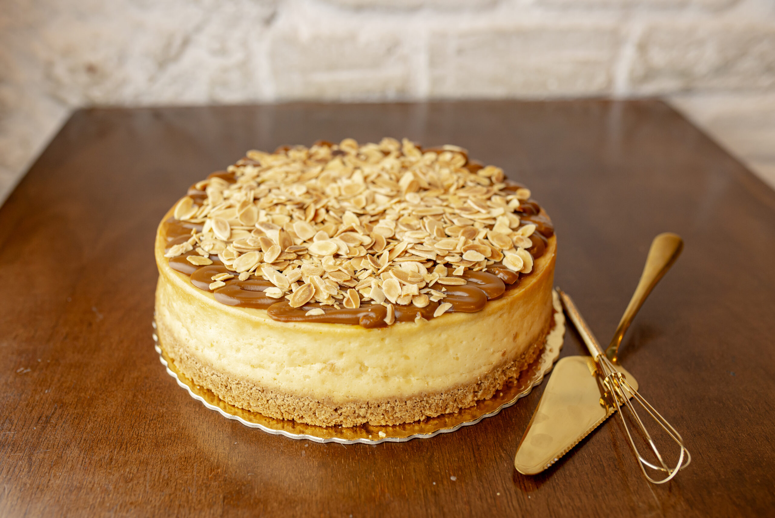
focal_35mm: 35
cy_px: 259
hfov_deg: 54.4
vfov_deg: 37.9
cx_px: 388
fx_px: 754
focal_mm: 35
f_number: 3.5
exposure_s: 1/160
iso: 800
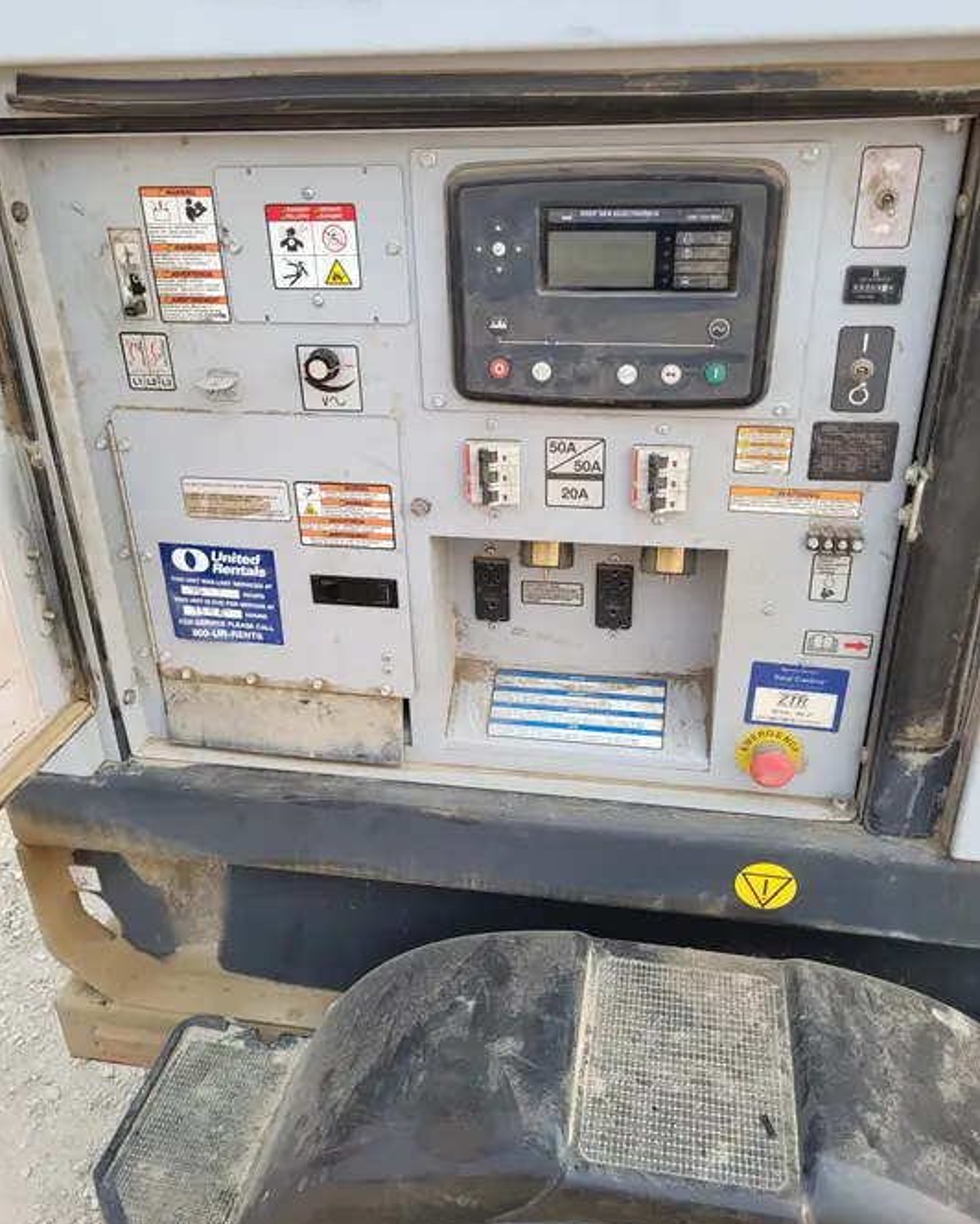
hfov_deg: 51.6
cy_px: 582
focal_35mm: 28
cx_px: 475
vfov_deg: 62.1
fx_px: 1014
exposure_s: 1/466
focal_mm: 5.4
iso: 40
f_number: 1.8
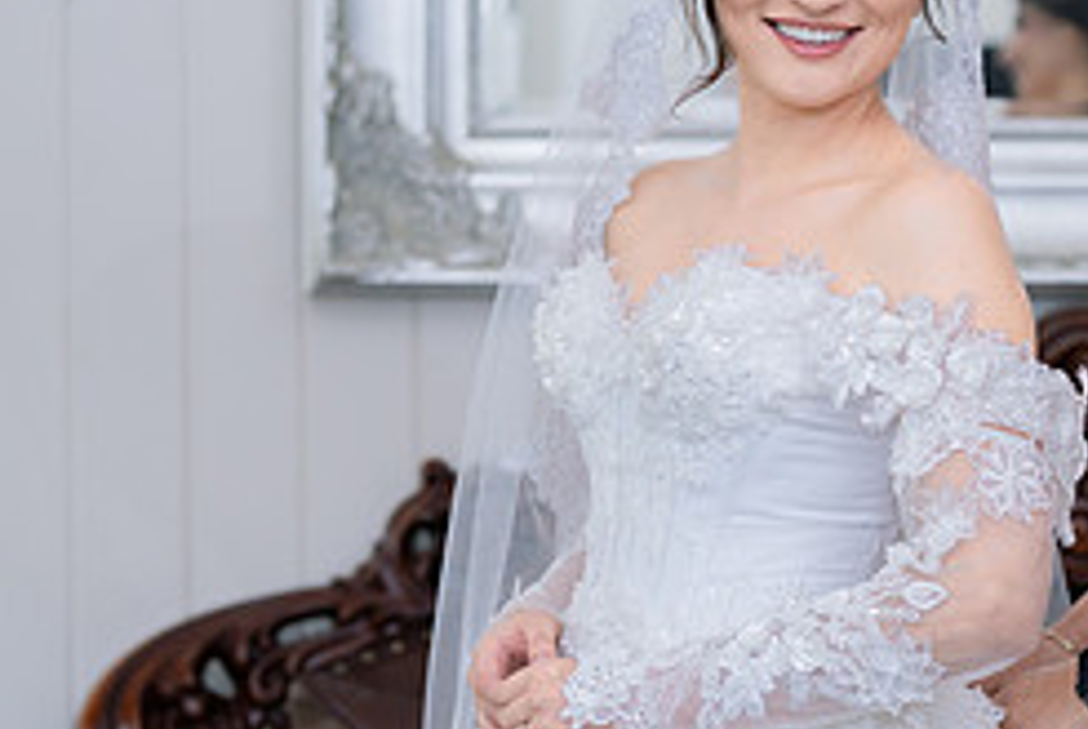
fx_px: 3722
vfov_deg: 11.2
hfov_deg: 16.5
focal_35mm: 123
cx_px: 933
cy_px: 238
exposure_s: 1/200
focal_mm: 50
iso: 640
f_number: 2
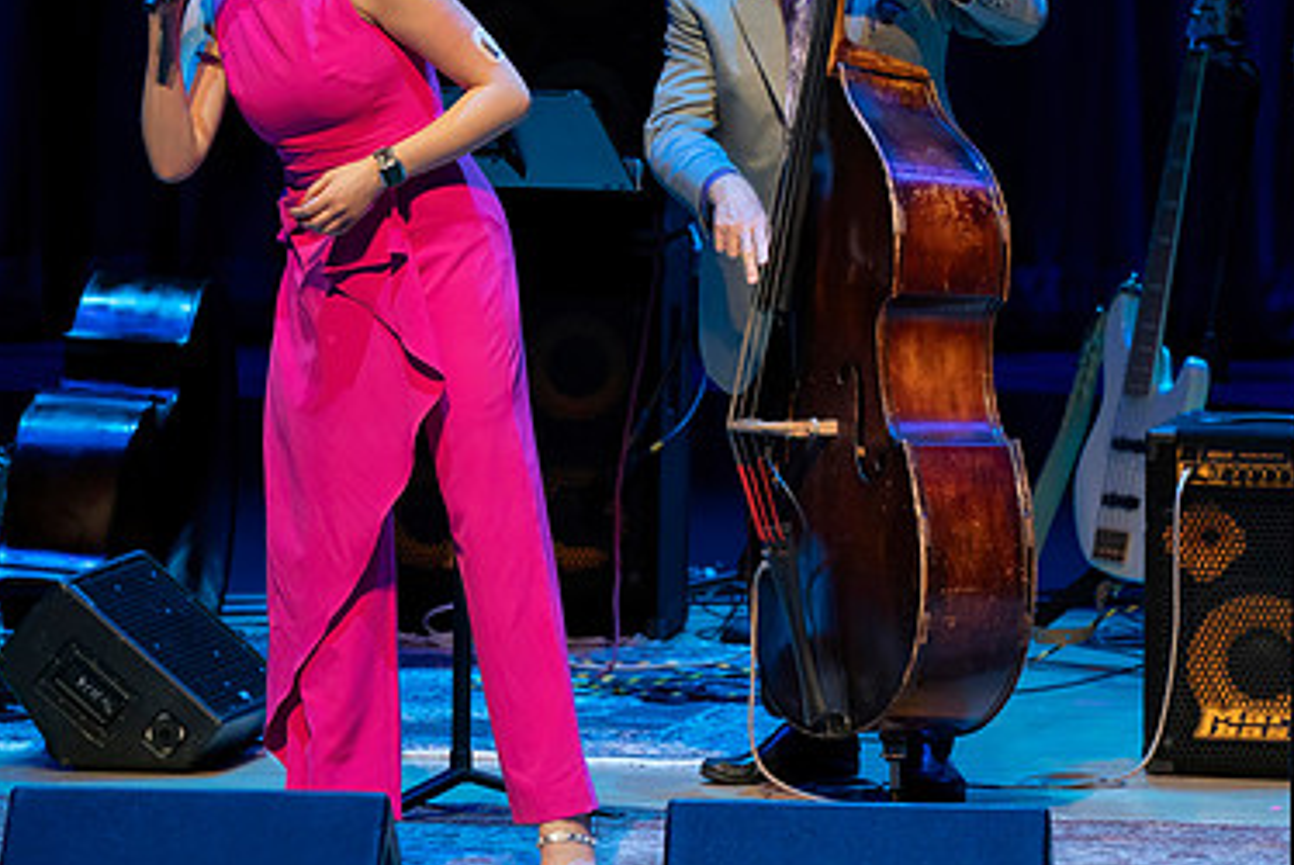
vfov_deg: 2.4
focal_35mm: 564
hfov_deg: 3.7
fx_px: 20288
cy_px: 289
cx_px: 630
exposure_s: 1/250
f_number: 5.6
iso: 3200
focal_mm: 364
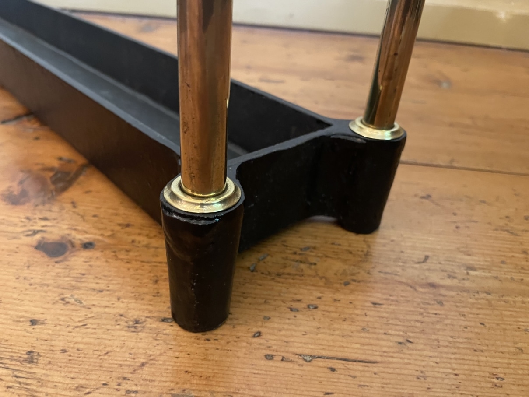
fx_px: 397
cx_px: 264
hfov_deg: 67.3
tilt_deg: -32.4
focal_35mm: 26
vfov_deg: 53.1
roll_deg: -3.3
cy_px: 198
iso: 640
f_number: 1.6
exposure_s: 1/25
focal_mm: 4.2
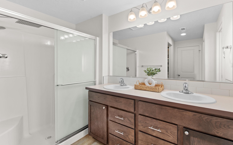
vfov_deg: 68.0
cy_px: 70
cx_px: 119
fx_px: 108
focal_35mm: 17
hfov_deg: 94.4
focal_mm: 16
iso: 100
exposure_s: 1
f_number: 8
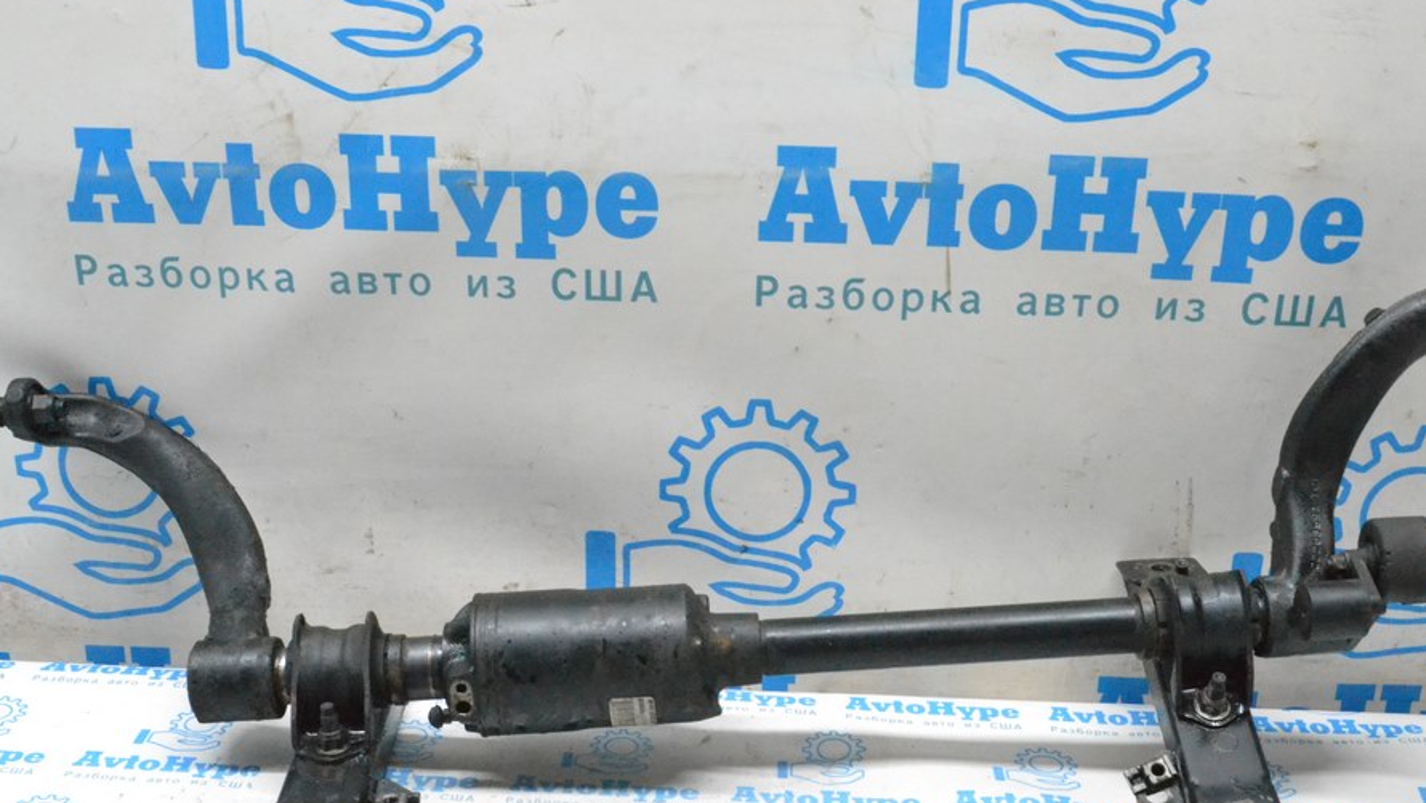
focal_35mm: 47
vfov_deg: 25.4
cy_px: 501
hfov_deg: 43.7
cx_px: 731
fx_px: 1777
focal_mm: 26
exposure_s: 1/125
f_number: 10
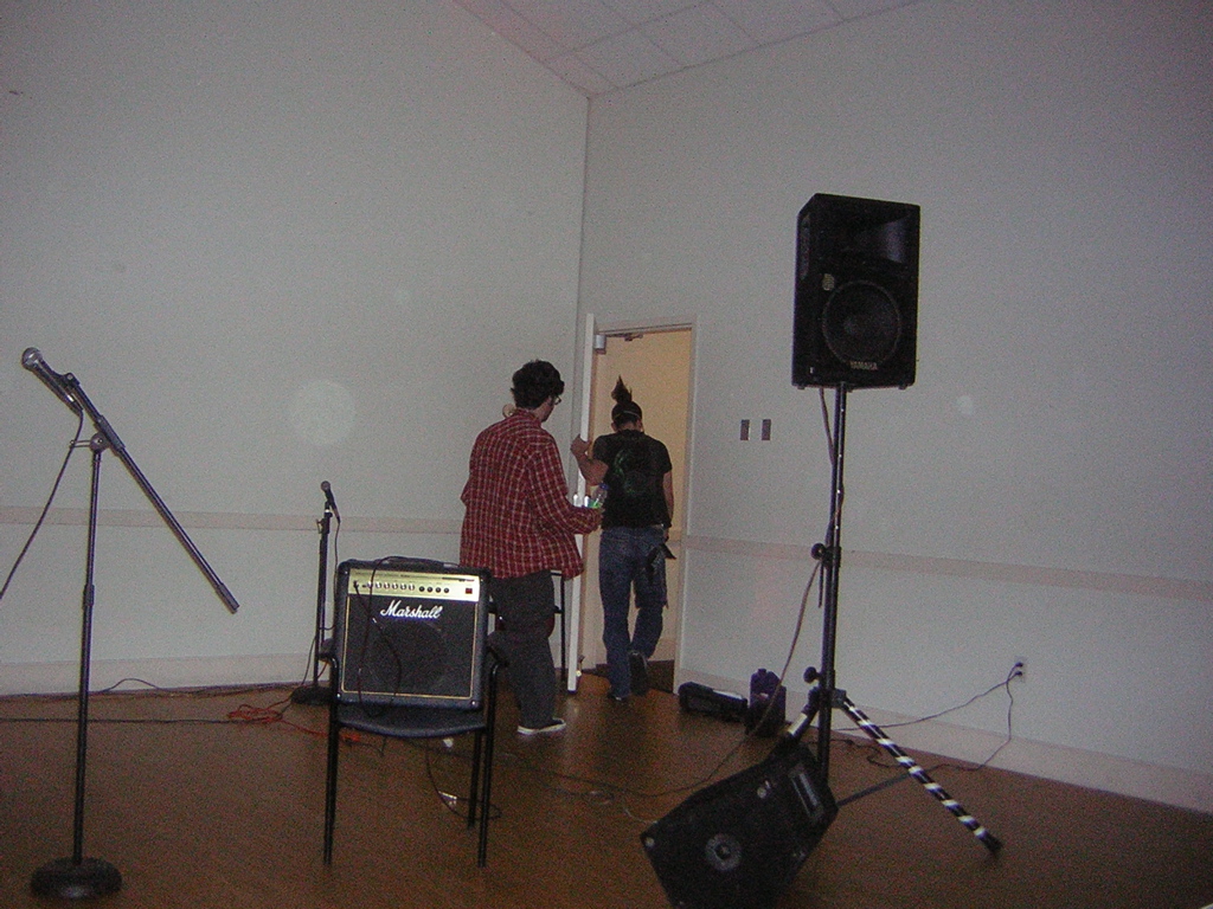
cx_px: 606
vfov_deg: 39.7
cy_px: 454
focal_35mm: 36
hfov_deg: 51.4
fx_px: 1261
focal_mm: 4.7
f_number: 2.6
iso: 200
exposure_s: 1/60.1
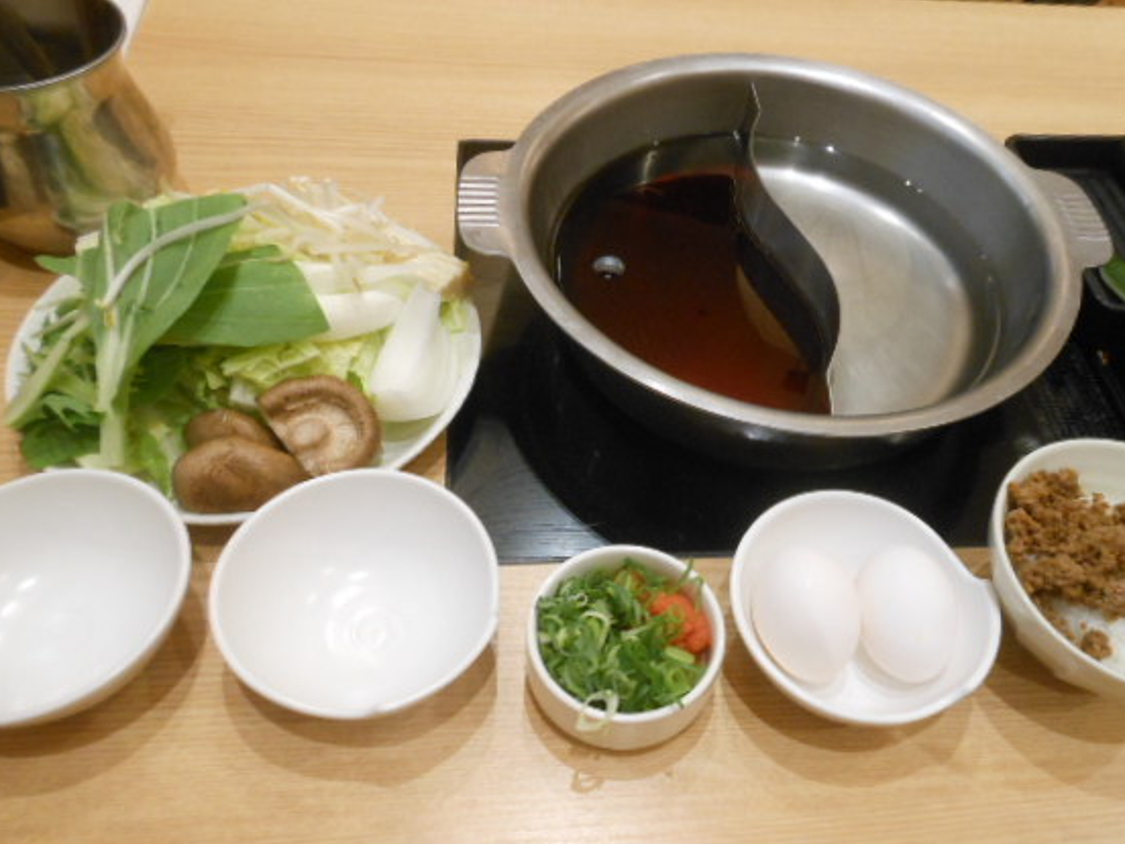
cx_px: 646
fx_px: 942
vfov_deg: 48.2
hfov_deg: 61.4
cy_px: 408
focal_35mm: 29
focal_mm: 4.5
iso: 400
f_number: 3.2
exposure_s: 1/30
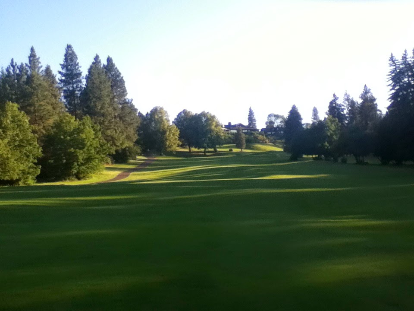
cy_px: 156
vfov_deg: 44.2
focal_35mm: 32
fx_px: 383
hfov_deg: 56.8
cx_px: 207
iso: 80
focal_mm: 3.85
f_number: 2.4
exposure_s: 1/335
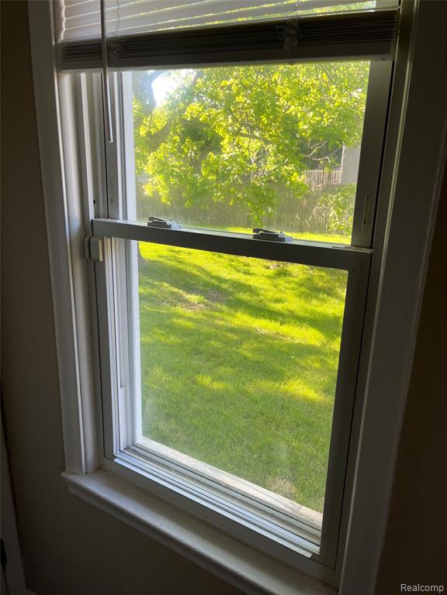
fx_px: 448
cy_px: 298
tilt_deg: -17.0
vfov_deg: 67.3
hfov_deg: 53.1
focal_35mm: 26
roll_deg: -1.2
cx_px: 224
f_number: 1.6
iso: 50
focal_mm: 5.1
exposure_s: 1/121
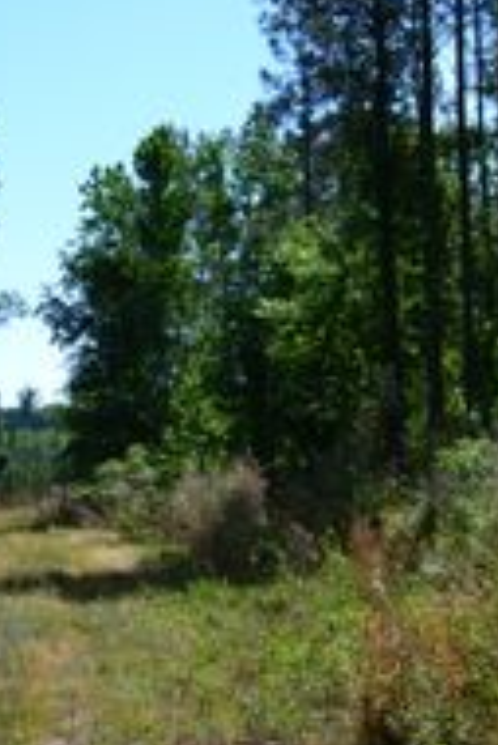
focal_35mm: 79
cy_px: 371
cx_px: -78
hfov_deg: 16.7
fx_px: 1636
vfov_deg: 25.7
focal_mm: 20
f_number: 11
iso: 400
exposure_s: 1/320
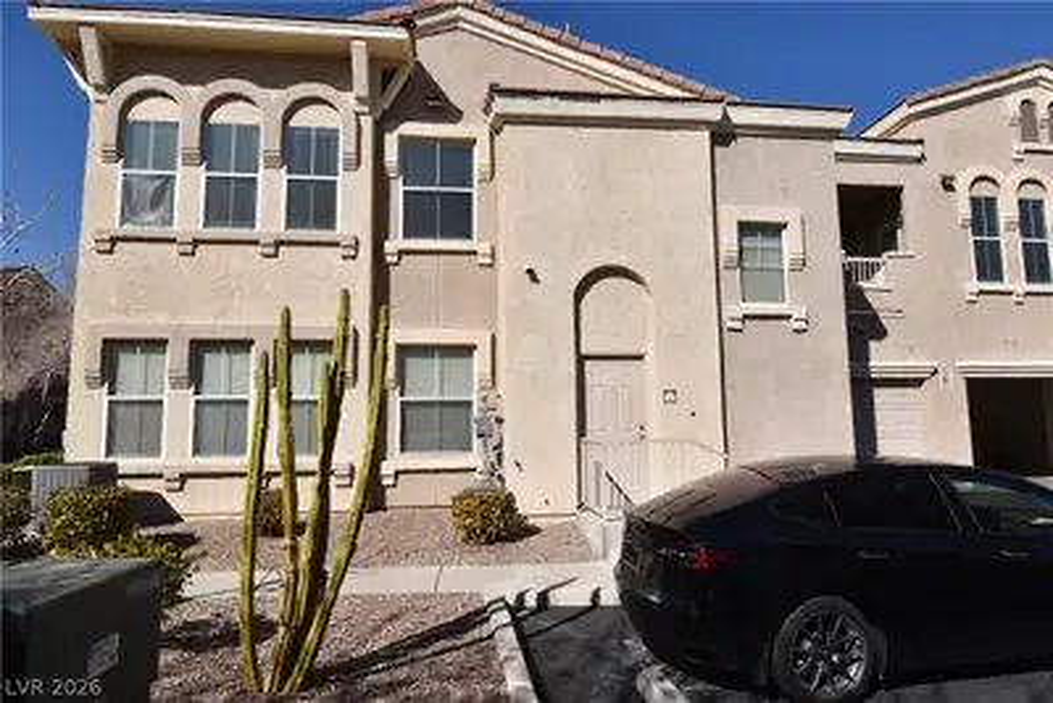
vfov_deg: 59.5
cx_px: 526
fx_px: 614
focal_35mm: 21
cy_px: 352
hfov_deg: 81.2
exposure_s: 1/500
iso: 200
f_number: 11
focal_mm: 14
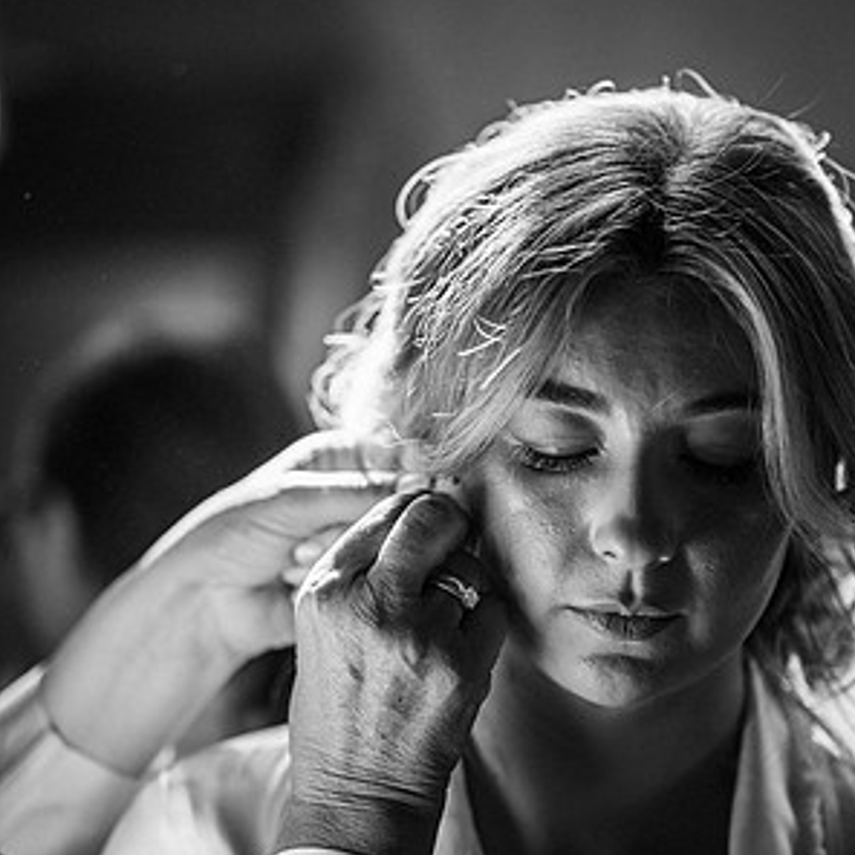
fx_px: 3074
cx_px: 430
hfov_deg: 15.8
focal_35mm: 110
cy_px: 494
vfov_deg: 15.8
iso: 100
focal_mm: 85
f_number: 2
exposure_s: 1/500
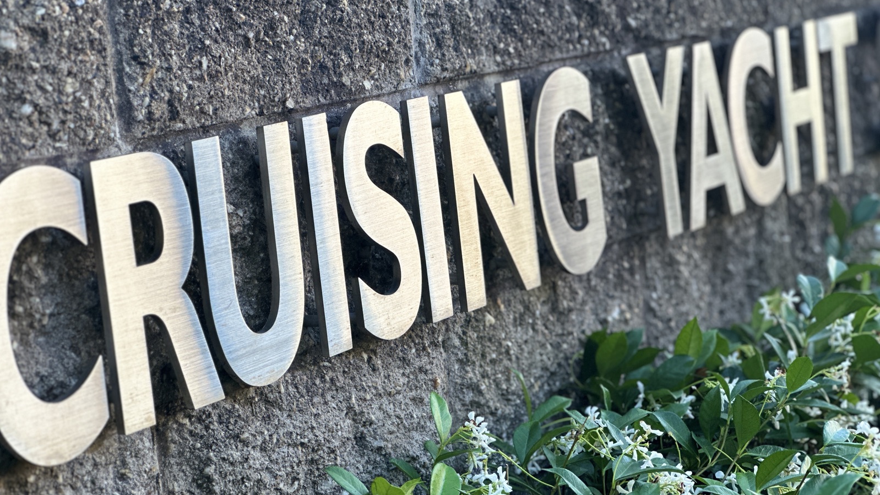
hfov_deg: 25.3
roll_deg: +6.0
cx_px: 440
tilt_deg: -6.7
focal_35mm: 84
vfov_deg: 14.4
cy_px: 255
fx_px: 1960
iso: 80
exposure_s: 1/121
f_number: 2.8
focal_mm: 9
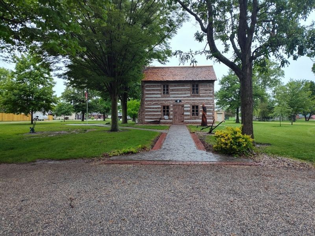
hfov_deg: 73.9
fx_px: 209
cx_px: 158
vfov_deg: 58.9
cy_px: 118
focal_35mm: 23
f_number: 1.8
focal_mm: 5.56
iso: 100
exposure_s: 1/319
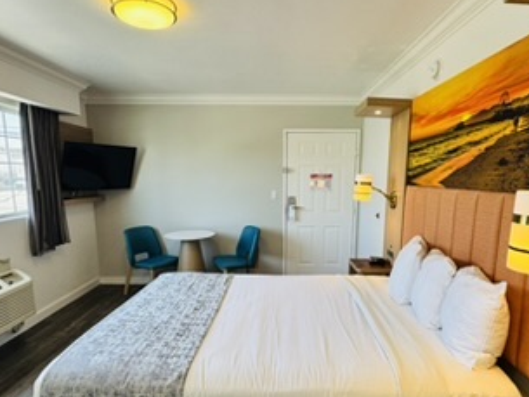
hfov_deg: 76.3
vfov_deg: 60.7
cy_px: 232
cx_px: 278
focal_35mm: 22
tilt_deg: -10.2
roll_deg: -0.2
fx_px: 336
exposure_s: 1/120
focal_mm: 2.22
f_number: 2.2
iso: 100
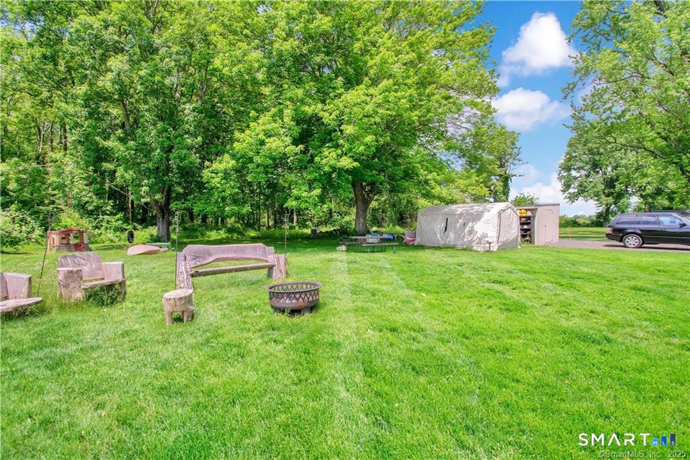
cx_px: 345
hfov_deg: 100.4
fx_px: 287
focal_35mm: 15
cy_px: 230
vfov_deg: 77.3
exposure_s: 1/400
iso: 400
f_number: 11
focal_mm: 10
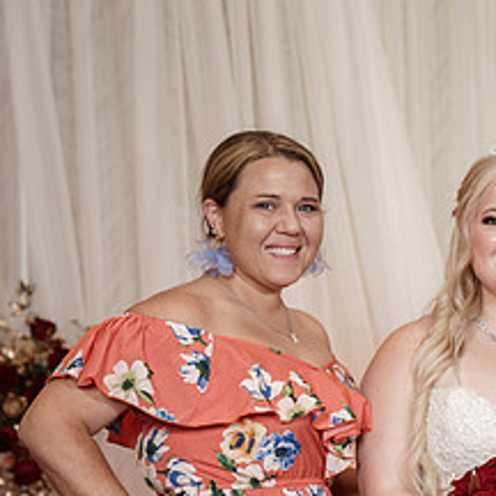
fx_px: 2221
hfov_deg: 12.5
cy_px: 373
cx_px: 558
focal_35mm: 137
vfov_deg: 12.7
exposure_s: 1/160
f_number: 4
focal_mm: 60
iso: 2000
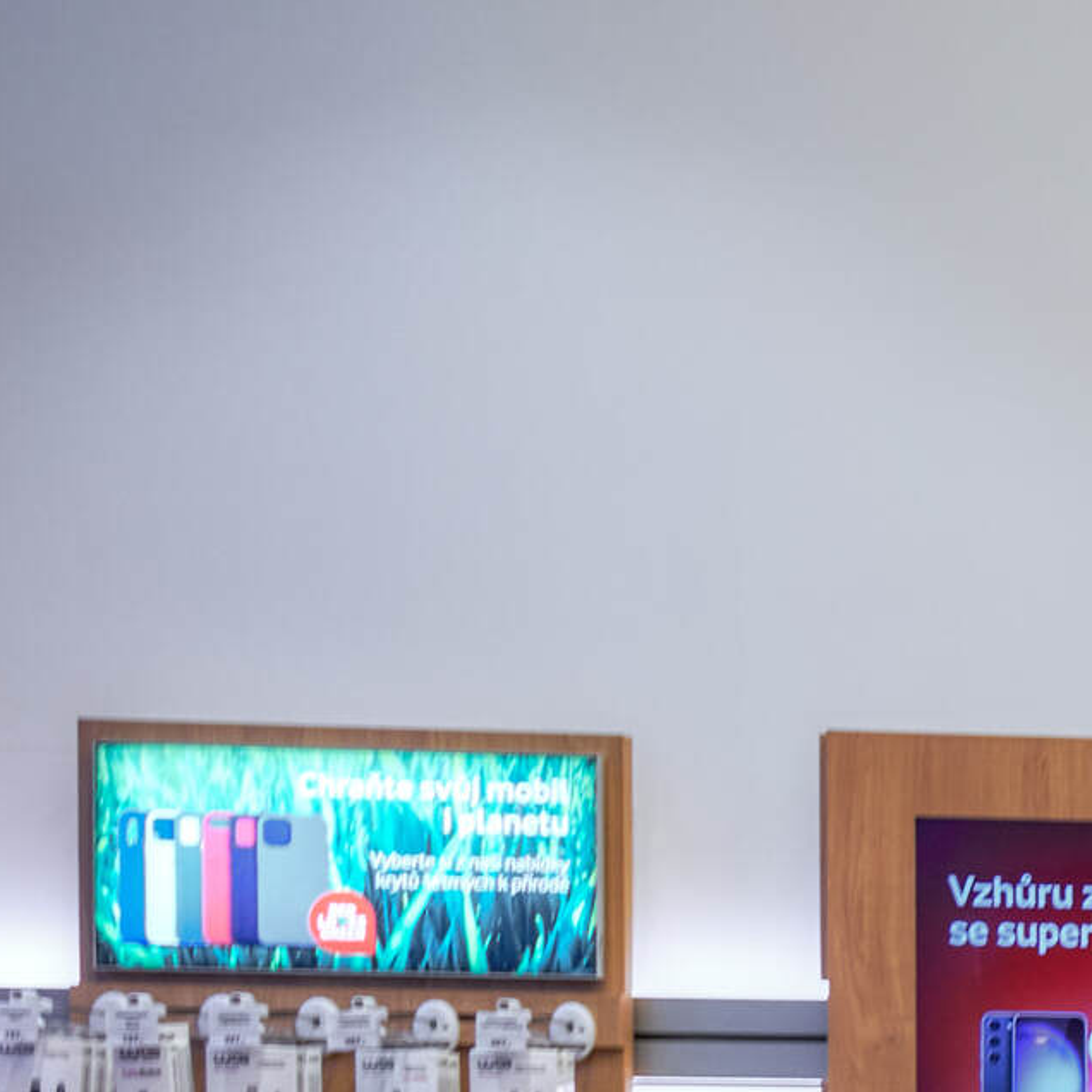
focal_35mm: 96
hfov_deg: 14.2
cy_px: 1395
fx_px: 3426
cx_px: 2369
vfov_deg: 17.1
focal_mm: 24
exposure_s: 1/30
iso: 500
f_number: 8
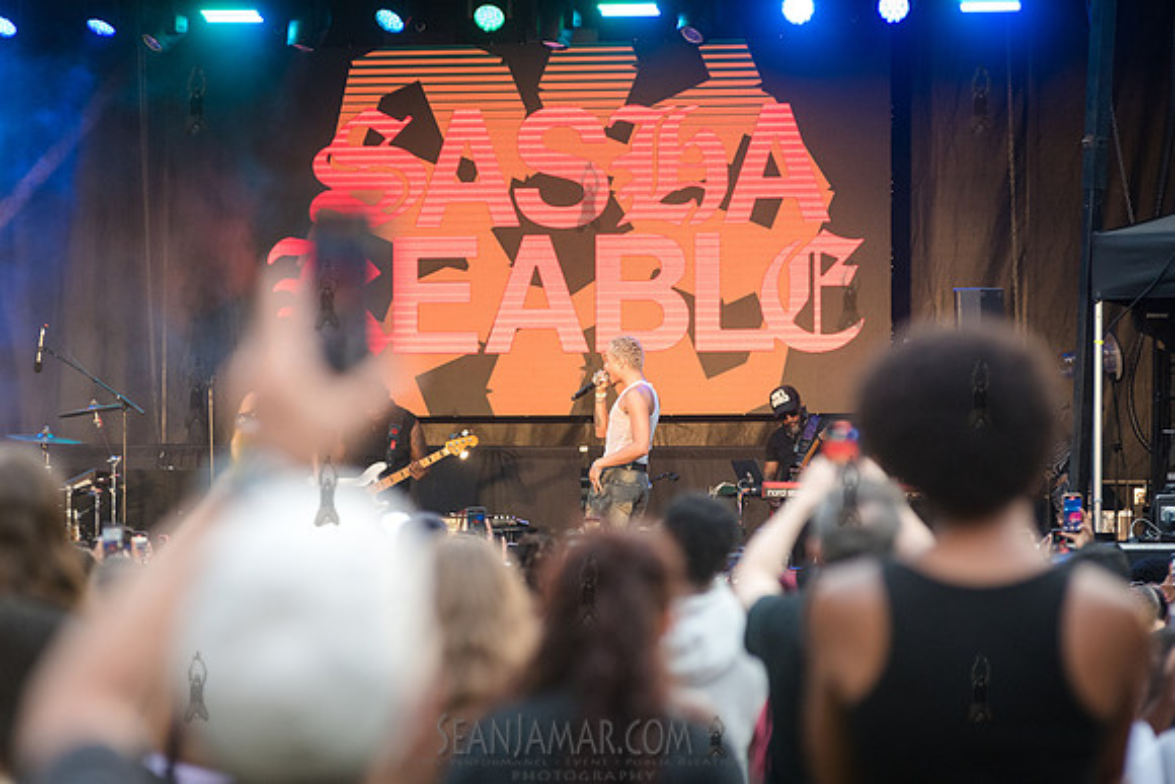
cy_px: 418
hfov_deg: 9.6
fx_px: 6964
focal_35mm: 213
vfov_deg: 6.4
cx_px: 596
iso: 2000
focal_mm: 200
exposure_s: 1/640
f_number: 4
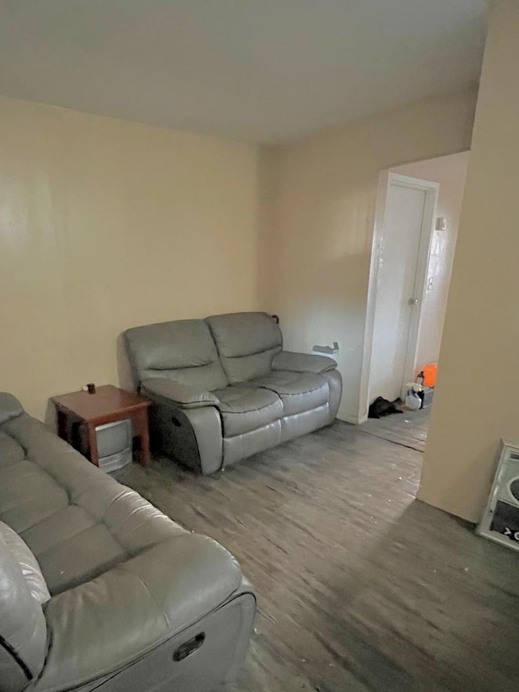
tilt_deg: -14.6
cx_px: 183
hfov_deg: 67.2
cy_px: 389
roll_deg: +0.7
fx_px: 380
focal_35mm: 19
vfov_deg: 84.3
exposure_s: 1/30
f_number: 1.8
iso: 1600
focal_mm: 1.57
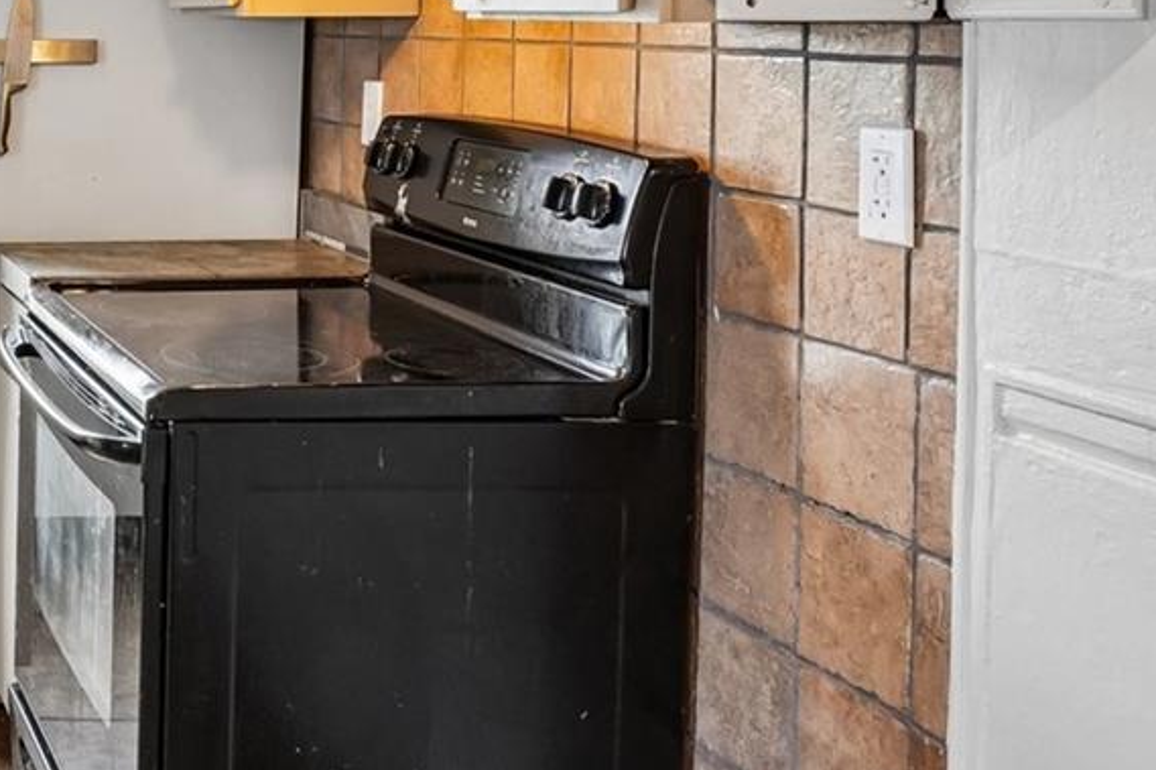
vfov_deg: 27.5
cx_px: -272
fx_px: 1490
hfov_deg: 33.4
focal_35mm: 46
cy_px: 18
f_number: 8
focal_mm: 11
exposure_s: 1/30
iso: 320
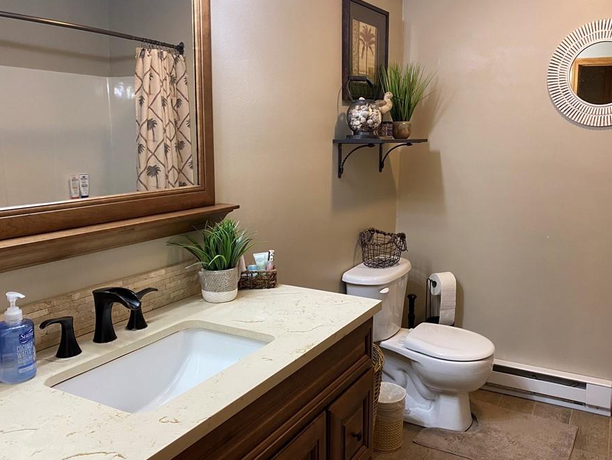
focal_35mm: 30
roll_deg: -0.4
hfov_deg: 59.7
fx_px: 531
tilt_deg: -7.6
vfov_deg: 46.8
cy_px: 215
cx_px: 345
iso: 160
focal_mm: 4.25
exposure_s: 1/60
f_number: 1.8
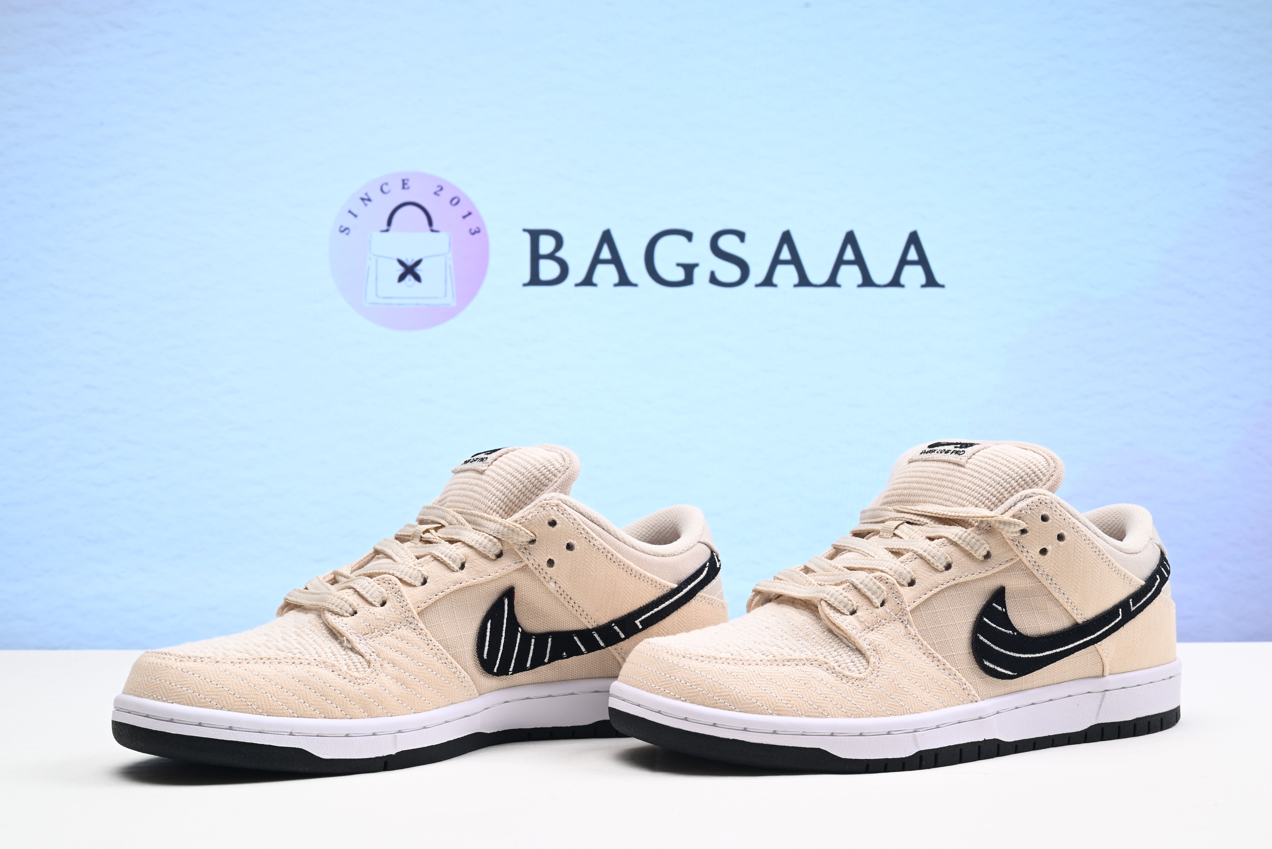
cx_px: 636
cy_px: 424
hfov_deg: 47.4
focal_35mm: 41
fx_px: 1449
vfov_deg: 32.7
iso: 100
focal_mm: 41
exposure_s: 1/2
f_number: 16
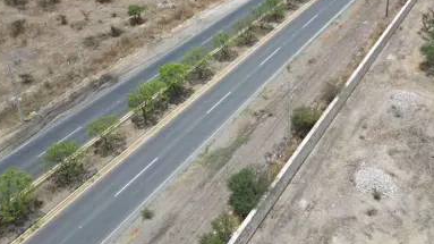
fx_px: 472
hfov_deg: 49.4
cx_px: 233
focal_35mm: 41
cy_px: 11
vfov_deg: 27.6
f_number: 1.7
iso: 100
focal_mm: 6.72
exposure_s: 1/2500
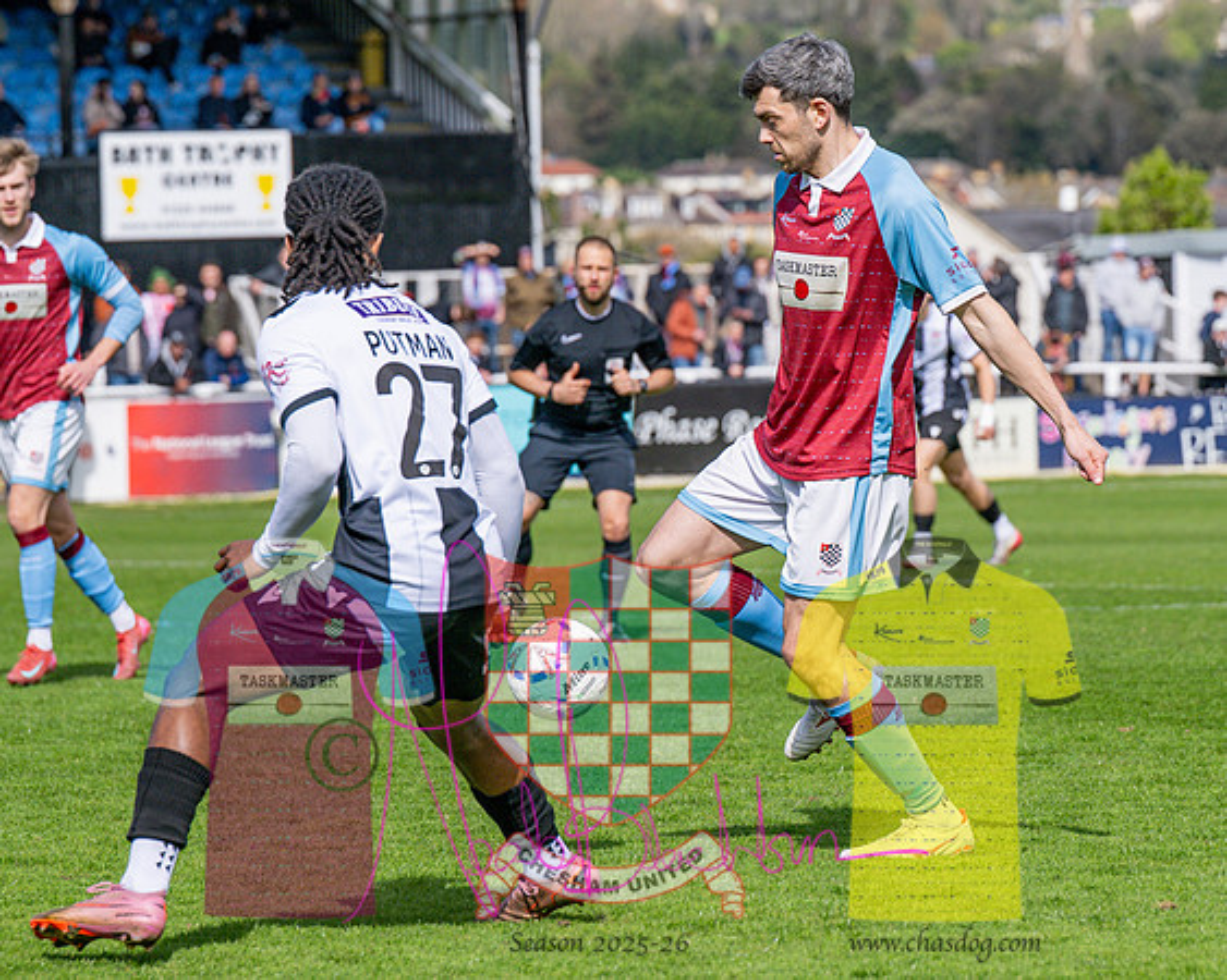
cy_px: 490
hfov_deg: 9.4
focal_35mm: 206
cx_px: 738
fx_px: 7486
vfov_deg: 7.5
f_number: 4
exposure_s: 1/4000
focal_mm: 110
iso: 200
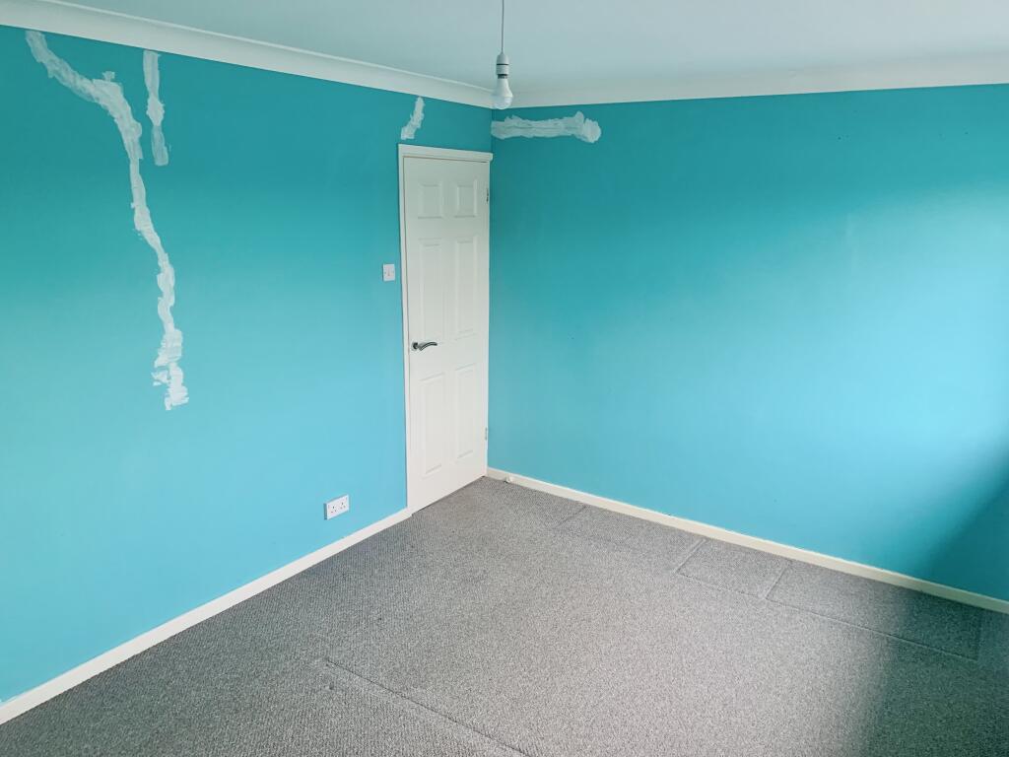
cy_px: 378
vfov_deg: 53.1
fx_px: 758
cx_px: 504
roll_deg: -0.9
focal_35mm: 26
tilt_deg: -14.7
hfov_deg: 67.3
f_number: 1.8
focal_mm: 4.25
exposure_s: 1/60
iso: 125
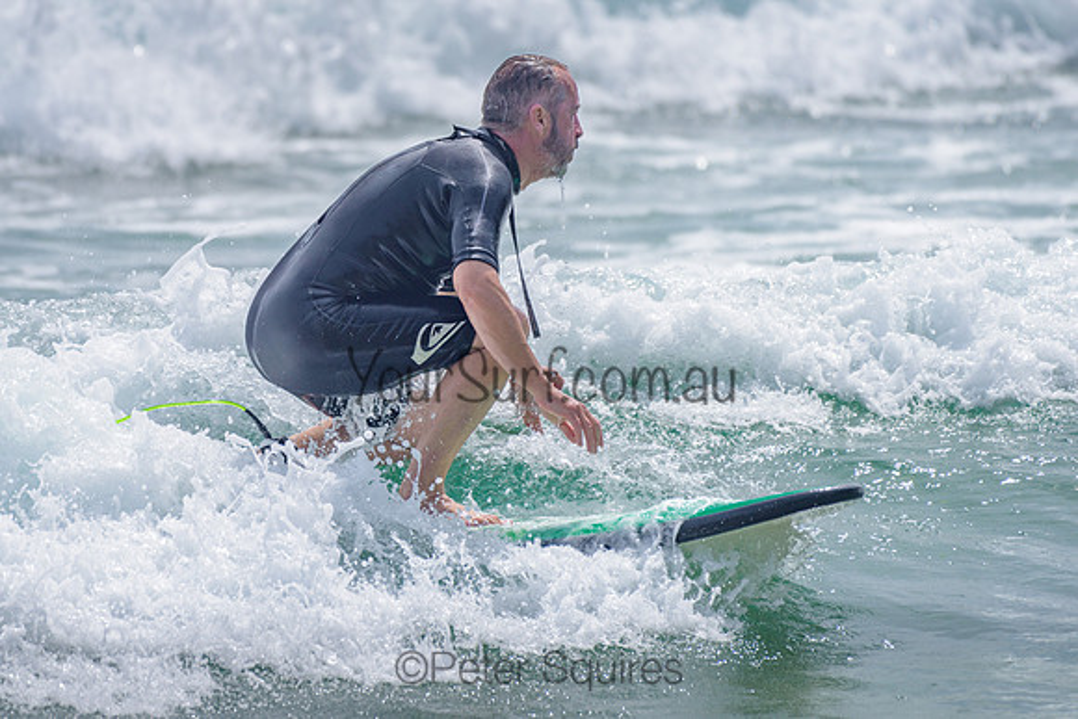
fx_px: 18347
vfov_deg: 2.2
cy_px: 279
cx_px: 418
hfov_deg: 3.4
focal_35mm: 613
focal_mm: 500
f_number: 5.6
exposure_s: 1/2000
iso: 64
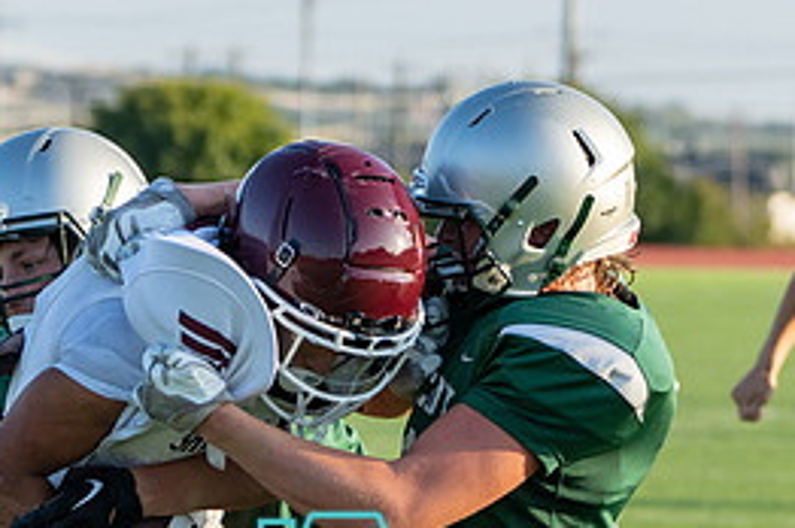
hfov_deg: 5.0
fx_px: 9131
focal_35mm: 414
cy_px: 491
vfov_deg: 3.3
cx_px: 572
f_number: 5
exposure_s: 1/1250
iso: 640
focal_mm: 132
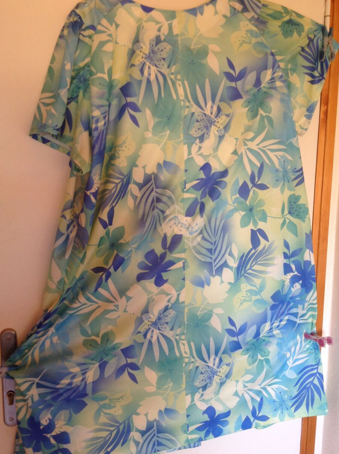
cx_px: 170
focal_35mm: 39
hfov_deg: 36.7
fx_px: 511
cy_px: 232
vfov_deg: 47.9
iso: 100
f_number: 2.4
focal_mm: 4.28
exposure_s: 1/15
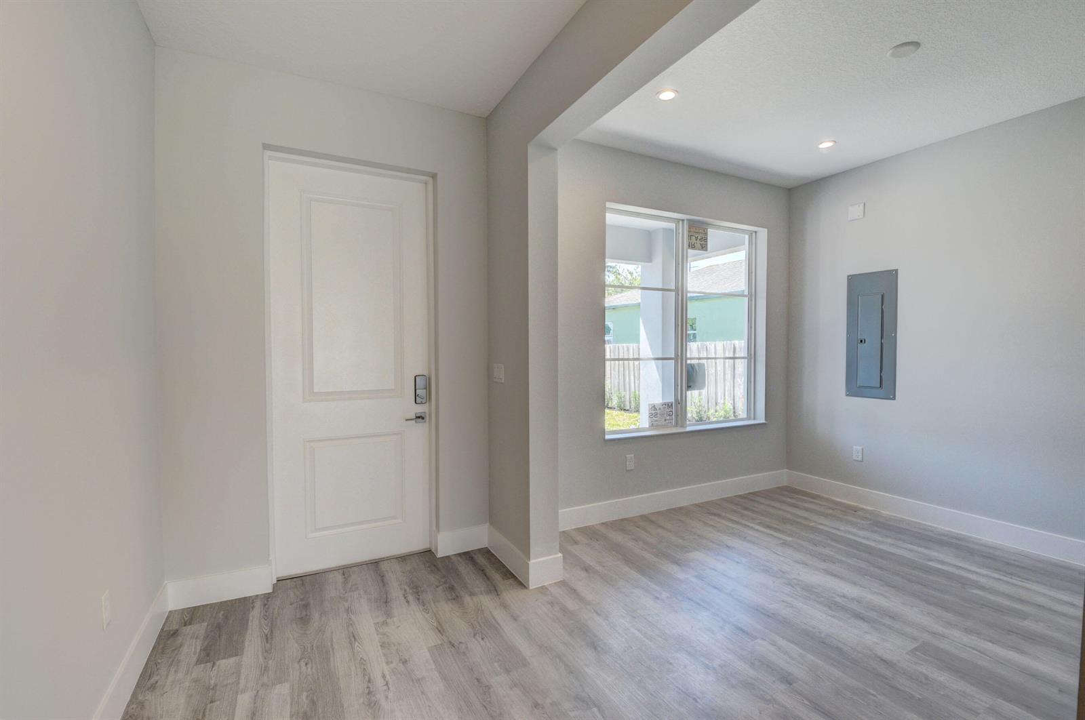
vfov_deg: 77.2
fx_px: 451
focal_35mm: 15
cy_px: 360
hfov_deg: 100.5
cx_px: 542
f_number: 8
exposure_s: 1/40
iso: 640
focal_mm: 10
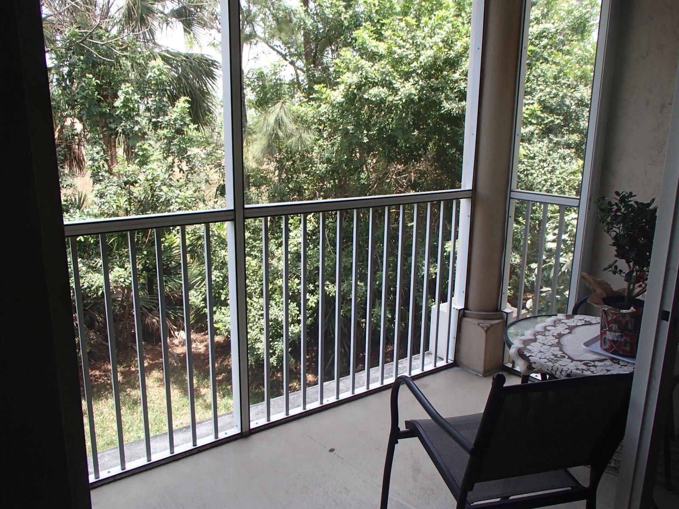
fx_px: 549
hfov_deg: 63.4
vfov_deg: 49.7
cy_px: 254
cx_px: 340
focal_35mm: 28
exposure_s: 1/100
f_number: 3.9
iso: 100
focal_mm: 5
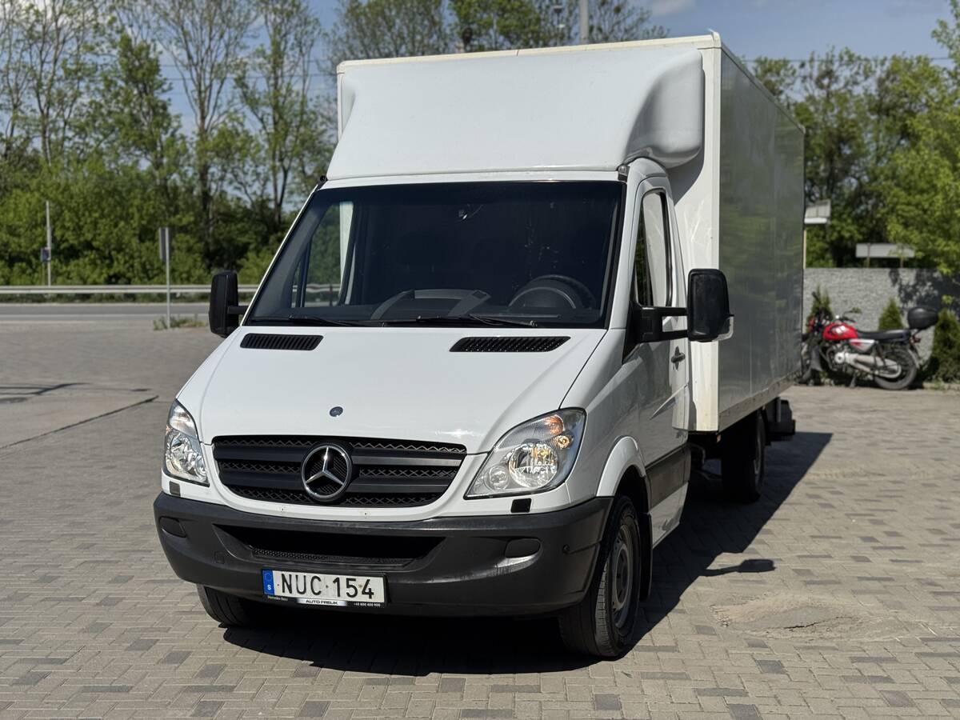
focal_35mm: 48
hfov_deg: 39.7
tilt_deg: -3.2
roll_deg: +0.0
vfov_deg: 30.3
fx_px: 1331
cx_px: 480
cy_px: 360
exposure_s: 1/12500
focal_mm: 6.76
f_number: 1.78
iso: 80
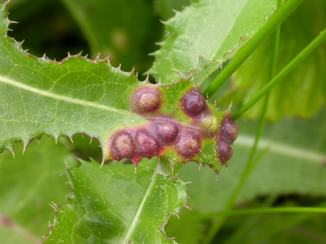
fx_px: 734
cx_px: 163
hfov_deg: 25.0
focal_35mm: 78
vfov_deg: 18.9
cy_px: 122
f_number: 5.6
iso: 100
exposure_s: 1/63.1
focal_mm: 16.2
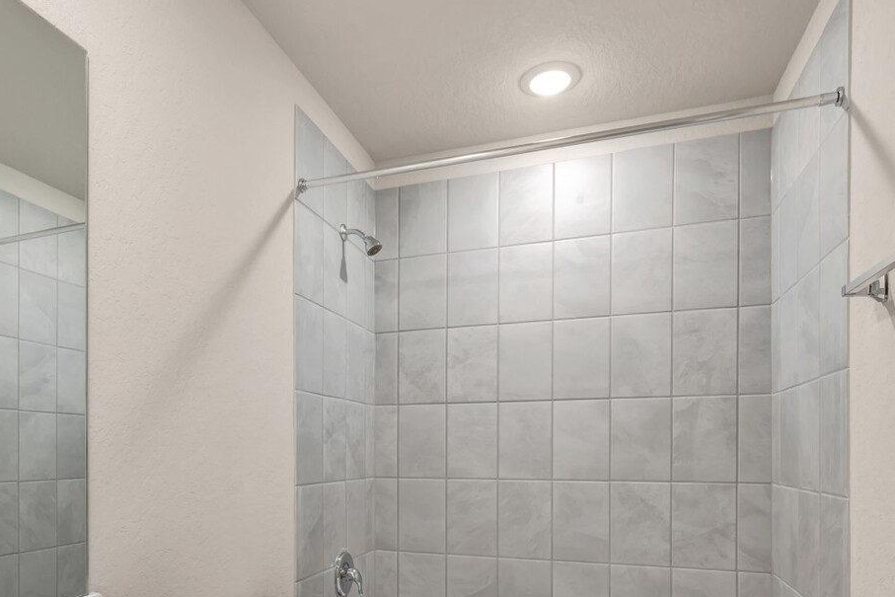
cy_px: 455
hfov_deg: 70.8
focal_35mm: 25
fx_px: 622
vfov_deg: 49.1
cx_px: 361
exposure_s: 1.3
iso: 100
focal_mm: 14
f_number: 9
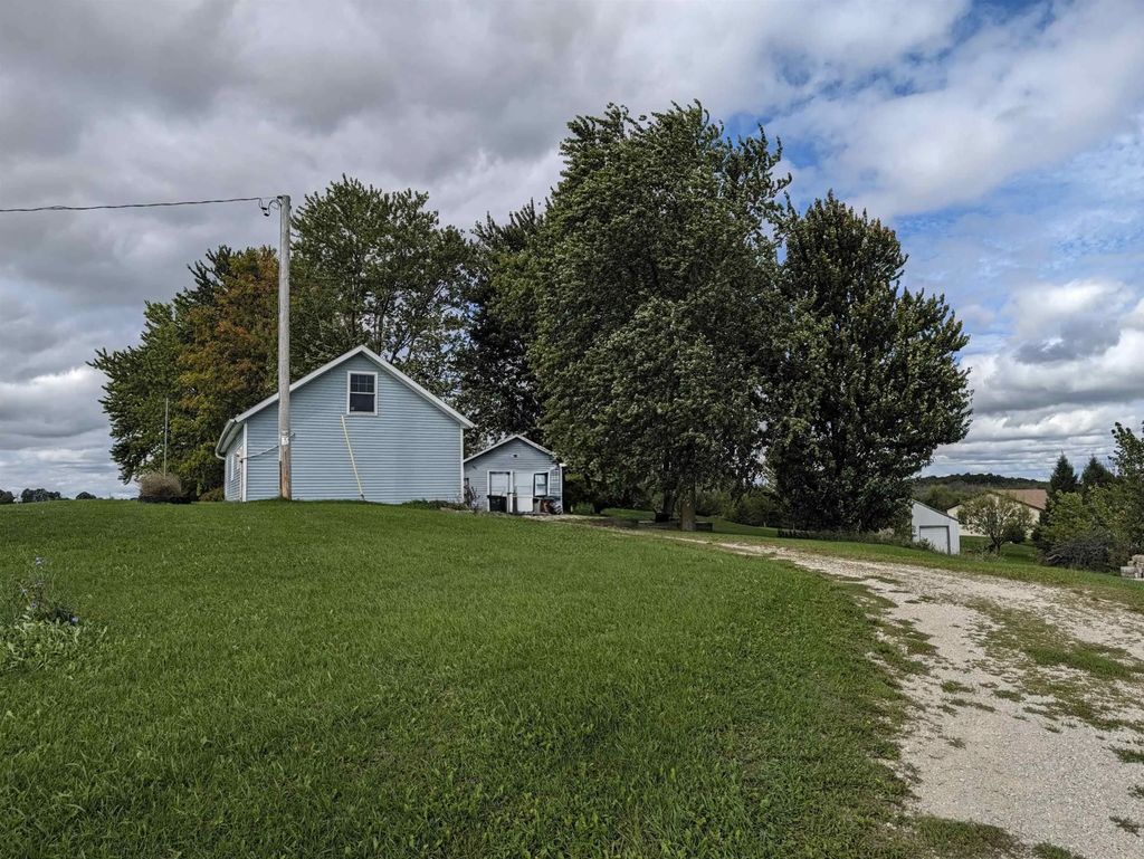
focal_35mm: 24
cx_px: 572
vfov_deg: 56.9
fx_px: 794
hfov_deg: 71.6
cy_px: 430
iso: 23
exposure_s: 1/1701
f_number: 1.68
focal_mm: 6.9
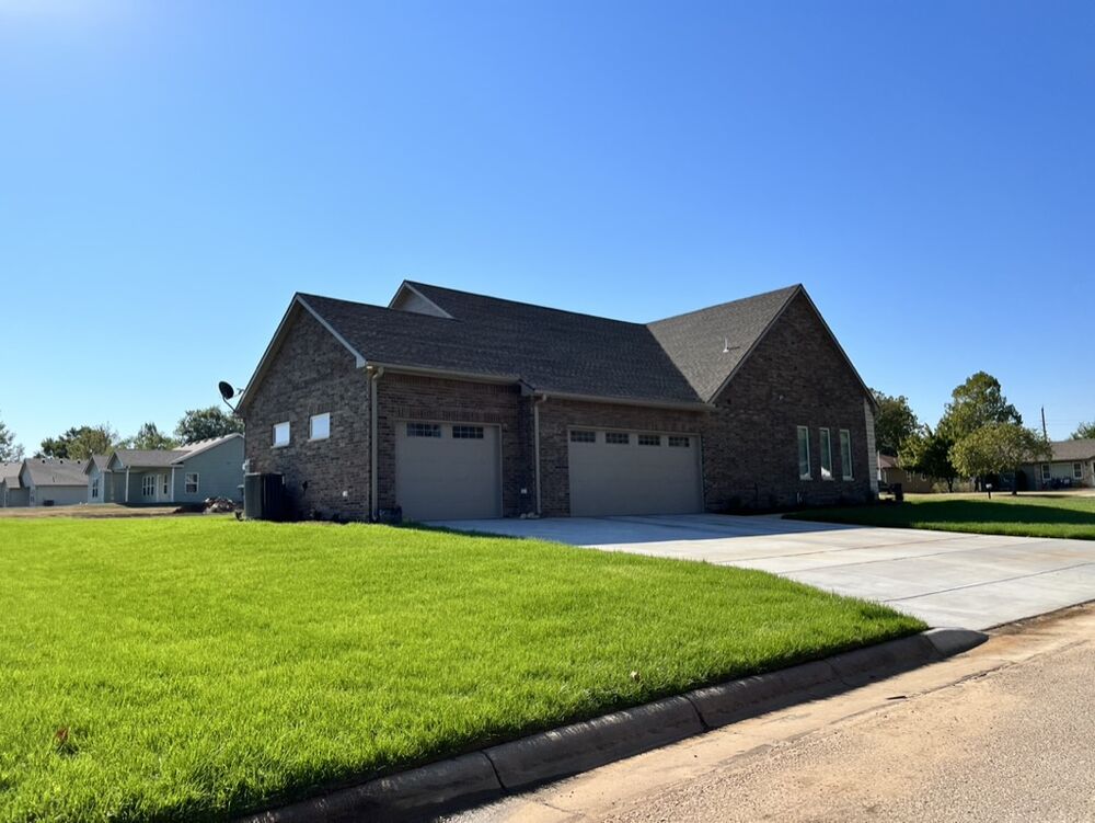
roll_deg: +2.2
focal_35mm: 26
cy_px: 412
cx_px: 548
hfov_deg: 67.3
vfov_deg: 53.1
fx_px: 823
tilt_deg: +8.0
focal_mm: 5.7
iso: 50
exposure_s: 1/7463
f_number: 1.5
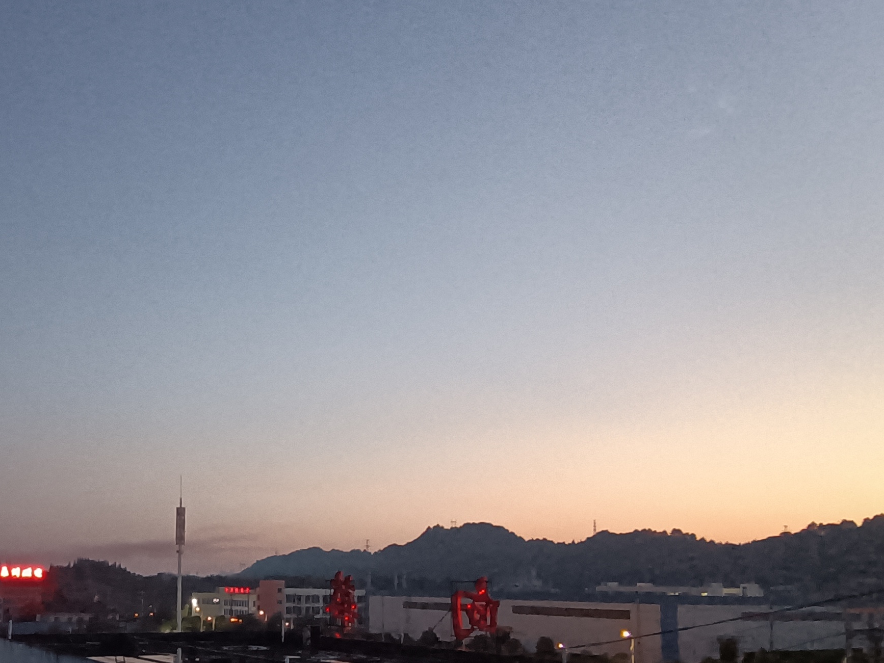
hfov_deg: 53.5
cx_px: 195
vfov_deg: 42.4
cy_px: 520
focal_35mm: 32
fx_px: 817
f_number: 2.4
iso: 1608
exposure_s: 1/16.7
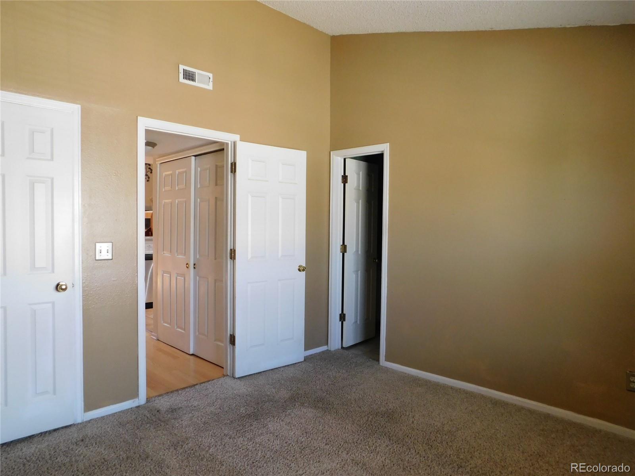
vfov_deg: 58.9
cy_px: 238
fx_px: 422
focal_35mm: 23
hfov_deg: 73.9
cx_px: 318
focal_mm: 4
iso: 280
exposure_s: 1/30
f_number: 3
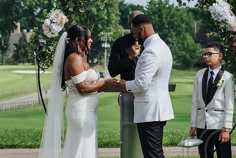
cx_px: 124
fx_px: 1327
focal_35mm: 202
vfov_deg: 6.8
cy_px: 54
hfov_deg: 10.2
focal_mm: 50
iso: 125
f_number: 3.2
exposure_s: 1/1600
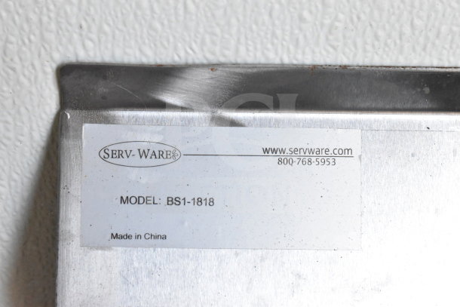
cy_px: 154
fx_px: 1054
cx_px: 230
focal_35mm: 82
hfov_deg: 24.6
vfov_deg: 16.6
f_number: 9
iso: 6400
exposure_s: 1/320
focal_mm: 55
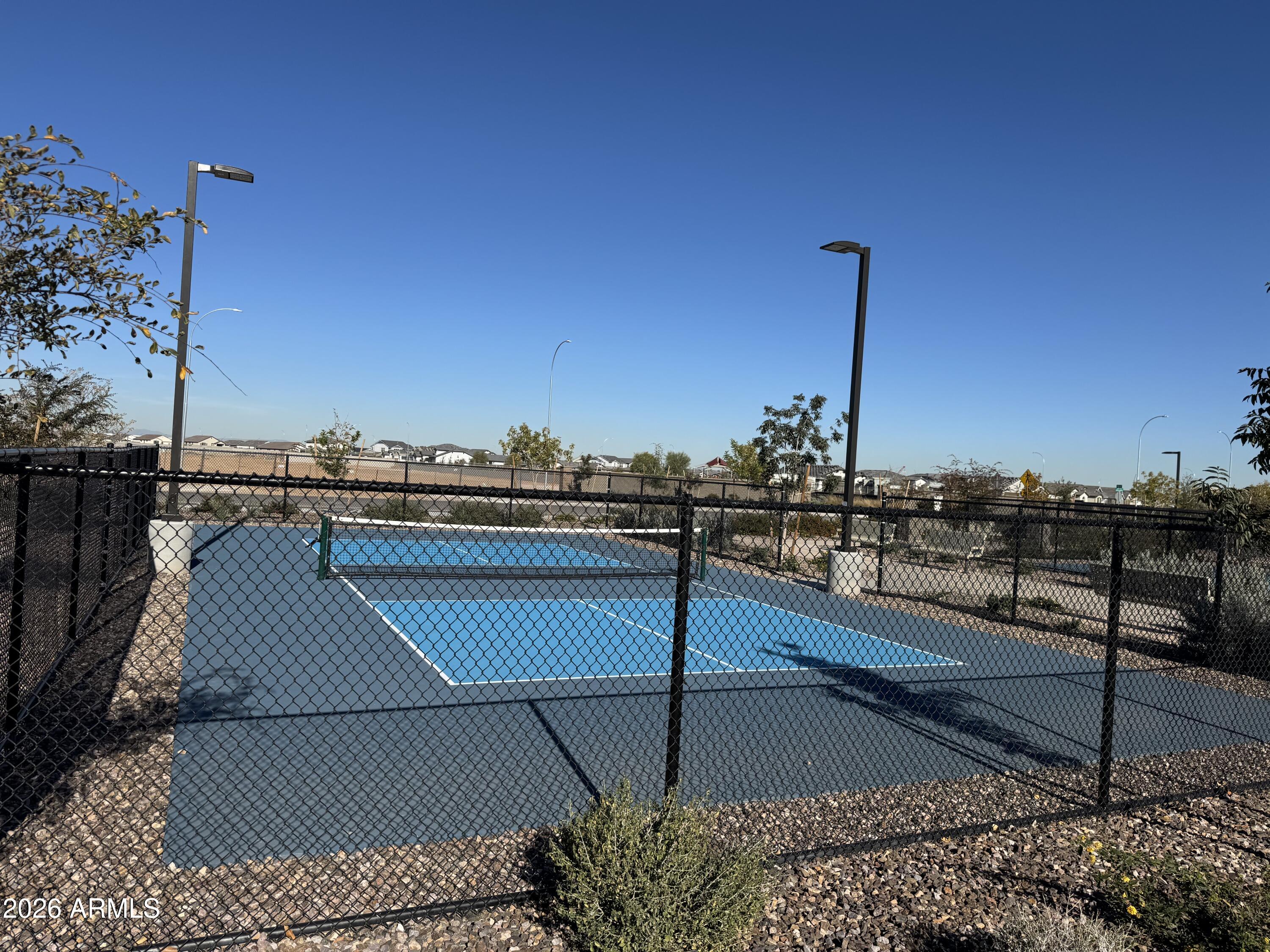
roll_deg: -0.9
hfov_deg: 71.6
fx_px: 881
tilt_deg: +0.3
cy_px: 476
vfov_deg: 56.8
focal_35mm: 24
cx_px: 635
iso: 80
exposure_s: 1/7092
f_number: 1.78
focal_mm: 6.76
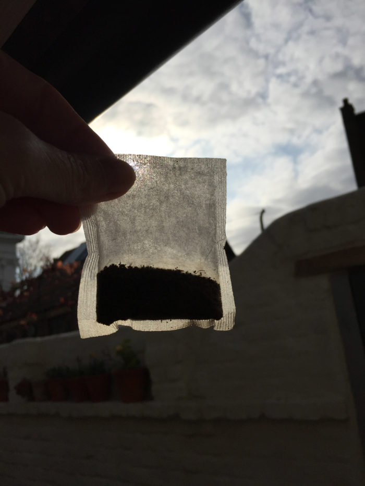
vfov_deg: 61.7
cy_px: 243
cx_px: 182
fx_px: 408
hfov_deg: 48.2
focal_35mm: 29
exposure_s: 1/13333
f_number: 2.2
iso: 32
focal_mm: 4.15
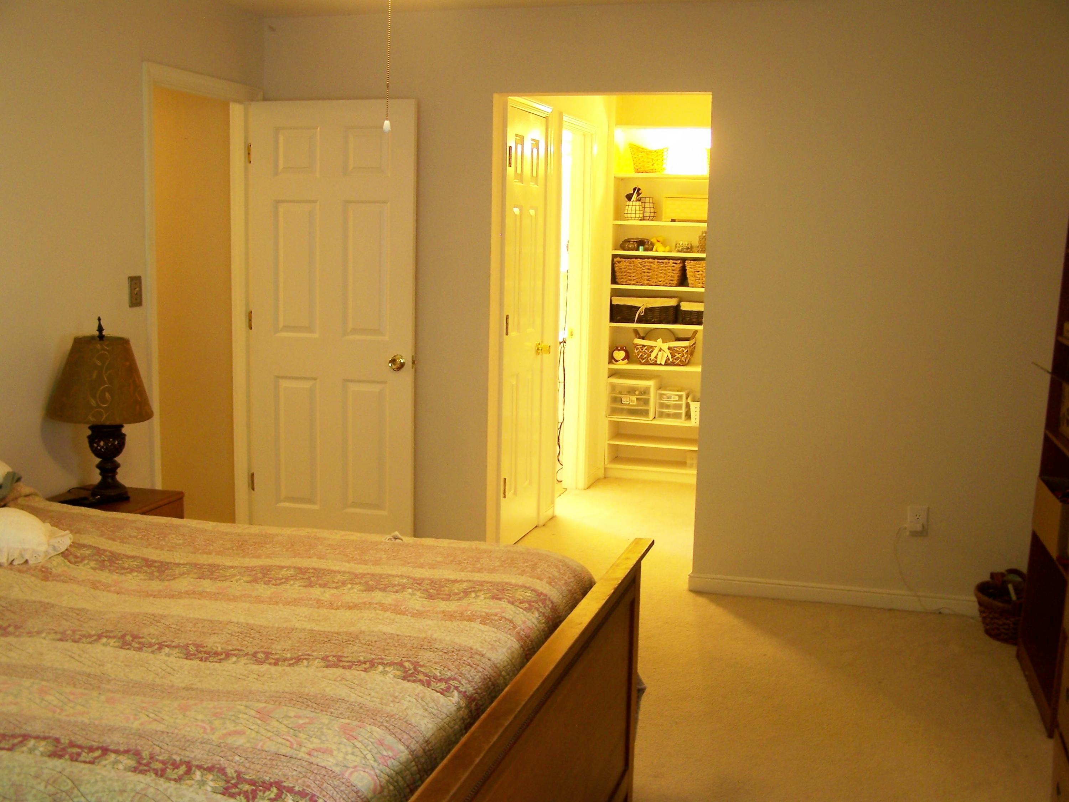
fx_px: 1174
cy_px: 401
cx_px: 534
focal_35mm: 38
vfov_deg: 37.7
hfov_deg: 49.0
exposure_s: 1/4
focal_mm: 6.3
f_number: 2.8
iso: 64
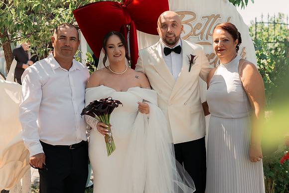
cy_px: 101
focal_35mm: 54
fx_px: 433
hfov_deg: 36.9
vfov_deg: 25.1
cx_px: 156
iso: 100
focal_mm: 50
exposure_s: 1/400
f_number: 3.5
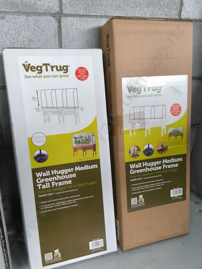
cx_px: 101
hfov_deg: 51.4
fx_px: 210
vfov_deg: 65.3
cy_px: 134
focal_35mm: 27
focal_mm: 2.87
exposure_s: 1/100
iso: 80
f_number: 2
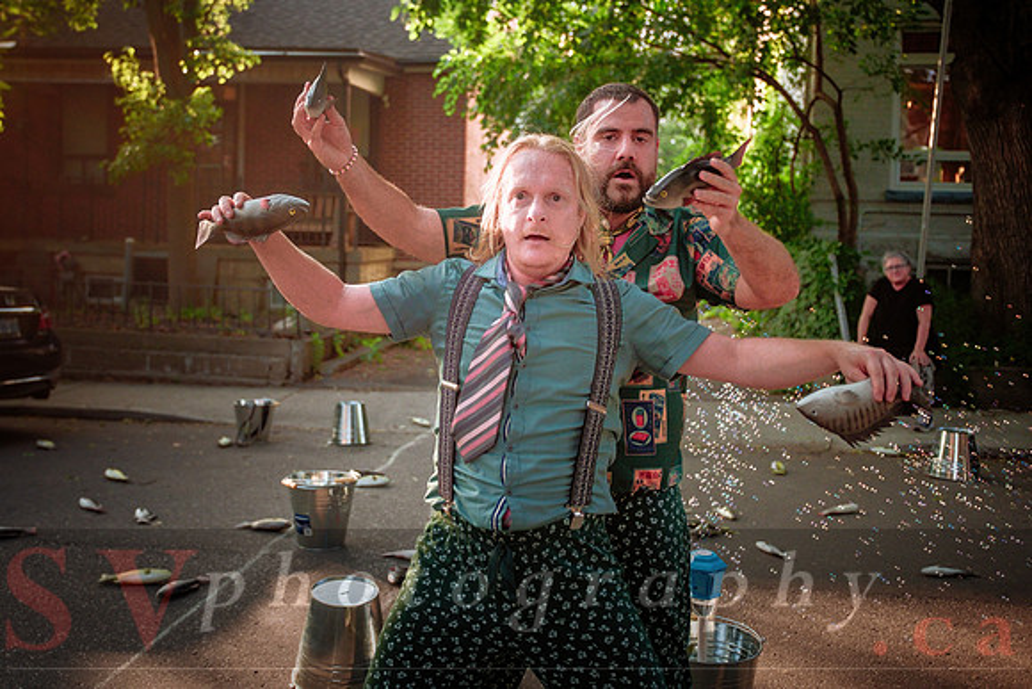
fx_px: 1091
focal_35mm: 38
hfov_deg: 50.3
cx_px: 415
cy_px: 252
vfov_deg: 34.8
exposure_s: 1/1000
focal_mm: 19.7
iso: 500
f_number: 1.8
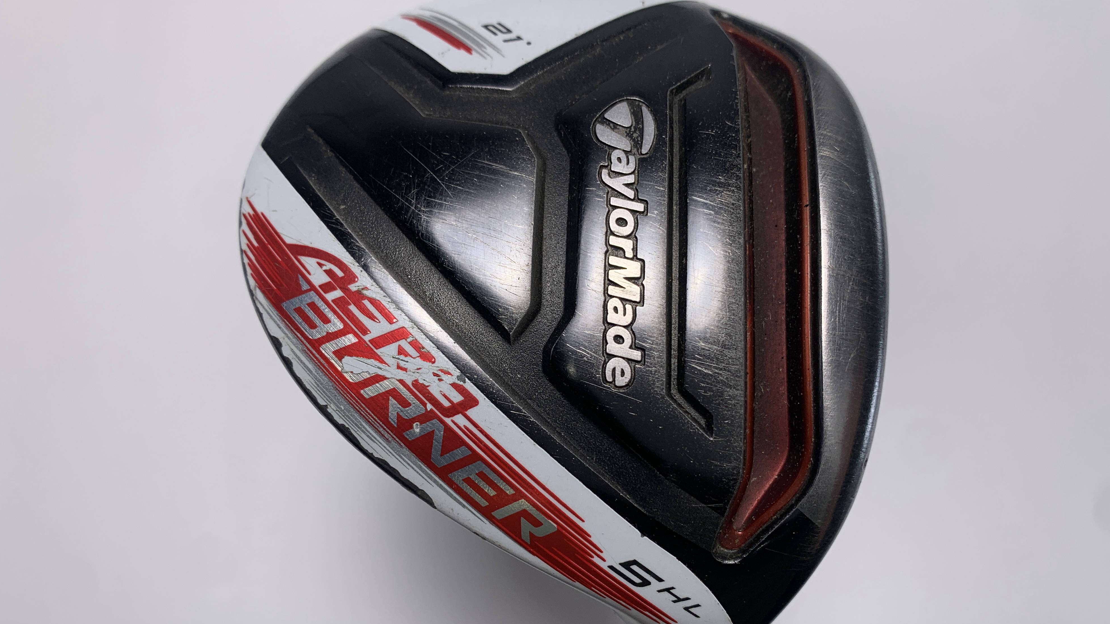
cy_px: 361
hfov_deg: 66.1
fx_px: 854
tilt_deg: -76.1
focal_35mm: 29
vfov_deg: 40.1
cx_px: 547
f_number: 1.8
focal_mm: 4.25
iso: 25
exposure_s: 1/743
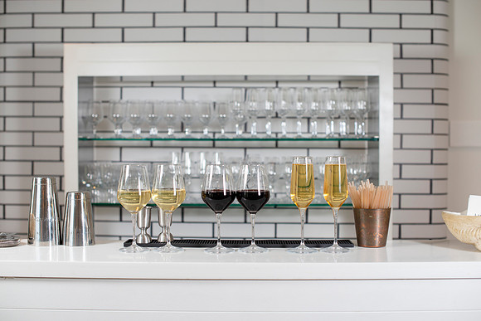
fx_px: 673
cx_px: 240
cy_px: 160
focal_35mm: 50
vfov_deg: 26.8
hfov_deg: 39.3
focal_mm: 50
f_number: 3.5
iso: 200
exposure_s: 1/200
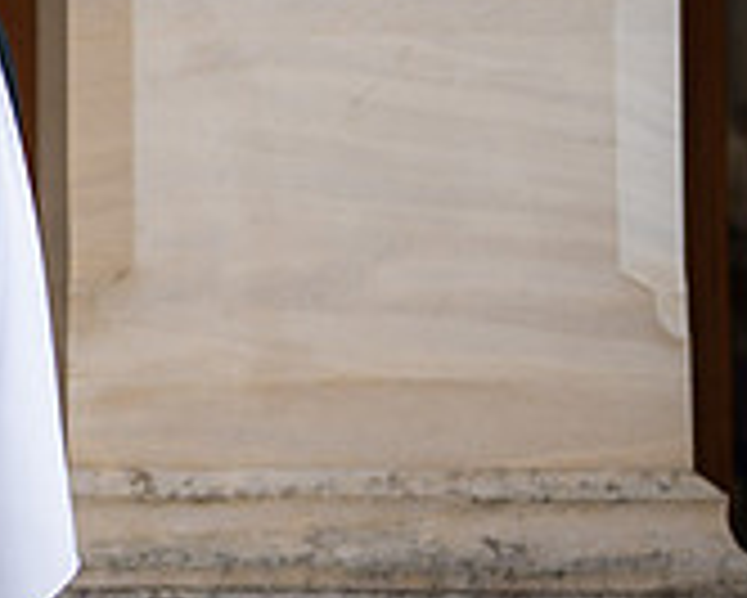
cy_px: -94
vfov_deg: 7.8
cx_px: -292
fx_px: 4358
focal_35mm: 197
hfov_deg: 9.6
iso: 200
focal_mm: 40
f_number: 2.8
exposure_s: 1/2000
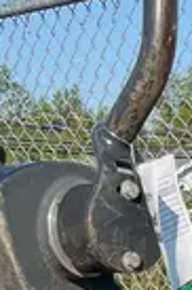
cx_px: 346
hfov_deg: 9.0
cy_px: 638
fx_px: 1163
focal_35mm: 145
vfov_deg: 12.1
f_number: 1.6
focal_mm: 5.1
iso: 50
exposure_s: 1/2632
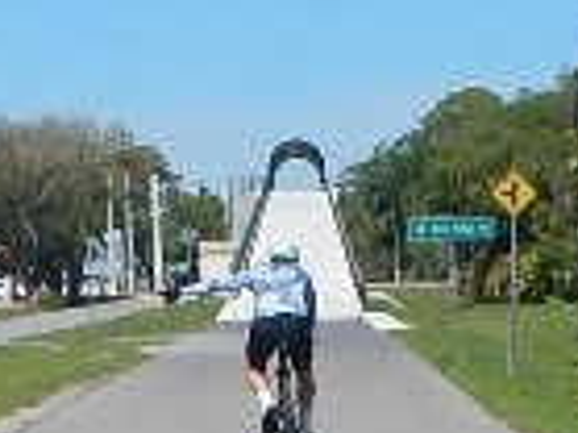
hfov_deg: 23.4
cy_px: 346
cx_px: 175
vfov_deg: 17.6
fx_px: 1385
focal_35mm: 83
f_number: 4.1
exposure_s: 1/1250
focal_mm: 4.3
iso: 125
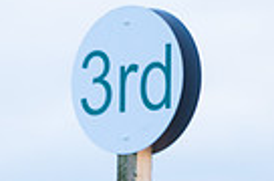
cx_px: -159
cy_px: 358
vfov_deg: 2.8
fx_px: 3728
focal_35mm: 491
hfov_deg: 4.2
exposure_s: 1/2000
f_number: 3.5
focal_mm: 115
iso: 800
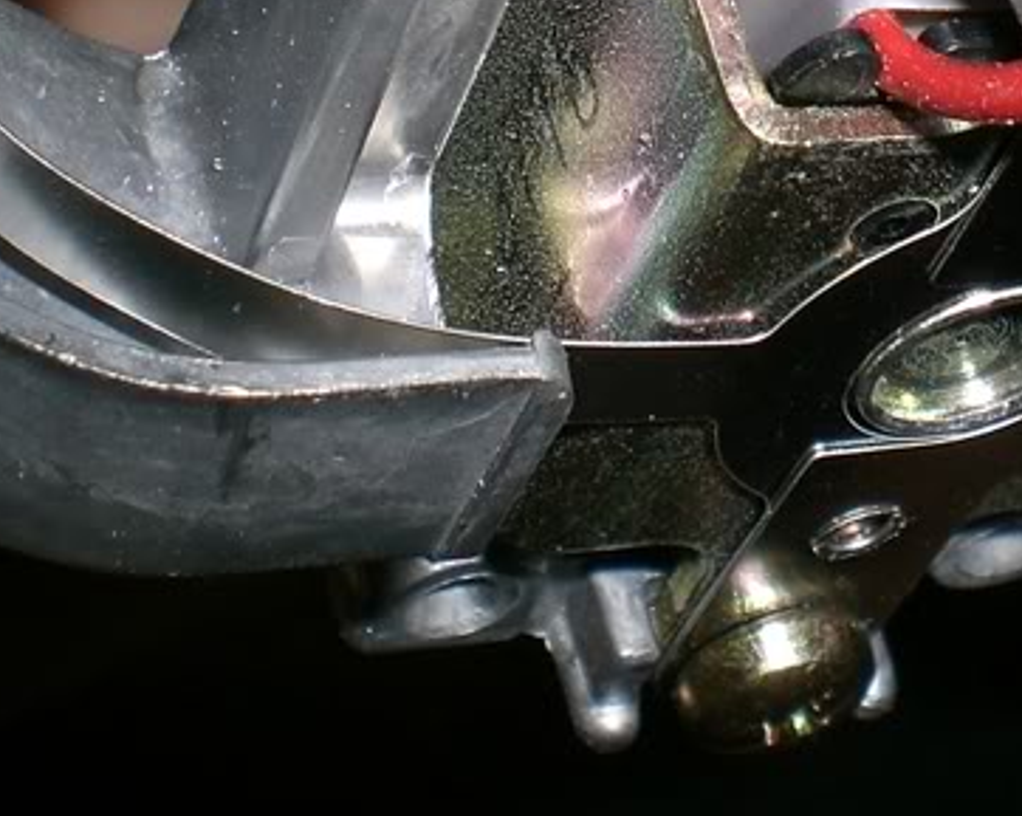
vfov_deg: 14.3
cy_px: -82
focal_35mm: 105
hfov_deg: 18.0
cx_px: 903
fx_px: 3173
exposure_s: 1/60
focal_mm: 6.3
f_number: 4.4
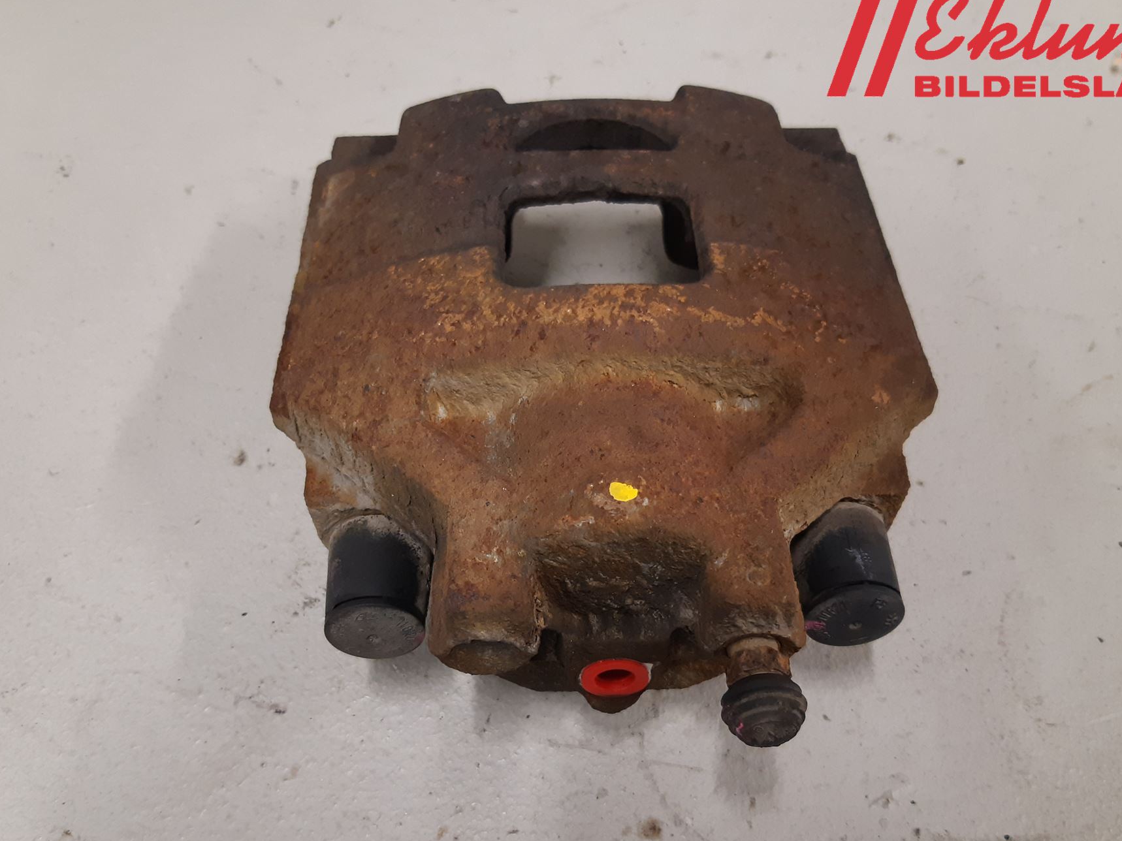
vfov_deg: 45.3
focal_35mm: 31
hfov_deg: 58.4
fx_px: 1005
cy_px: 488
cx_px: 559
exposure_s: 1/50
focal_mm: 3.93
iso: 160
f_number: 1.7
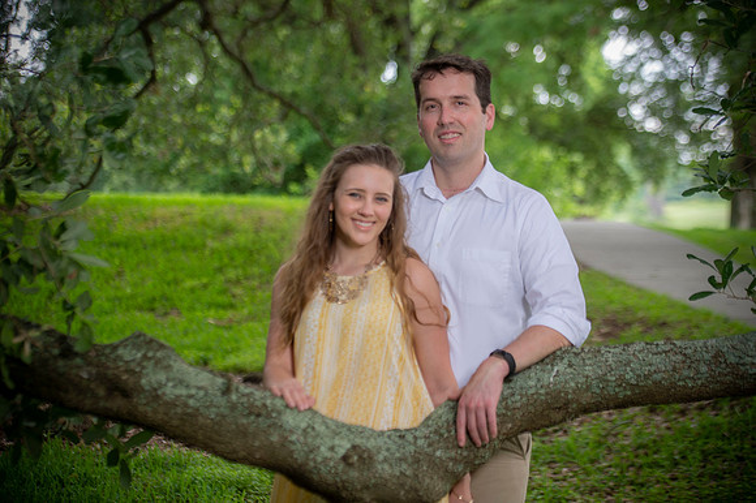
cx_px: 378
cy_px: 252
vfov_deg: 16.1
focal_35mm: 85
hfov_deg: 23.9
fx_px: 1784
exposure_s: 1/100
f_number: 2.8
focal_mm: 85
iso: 125
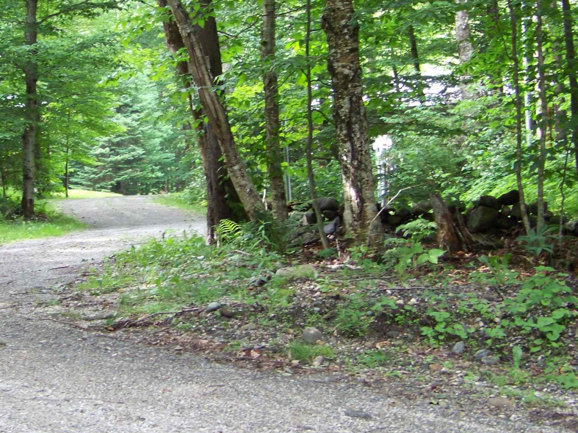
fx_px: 1319
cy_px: 156
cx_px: 151
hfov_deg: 24.5
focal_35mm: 79
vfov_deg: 18.6
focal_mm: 6.75
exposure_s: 1/30
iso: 99
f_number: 2.8
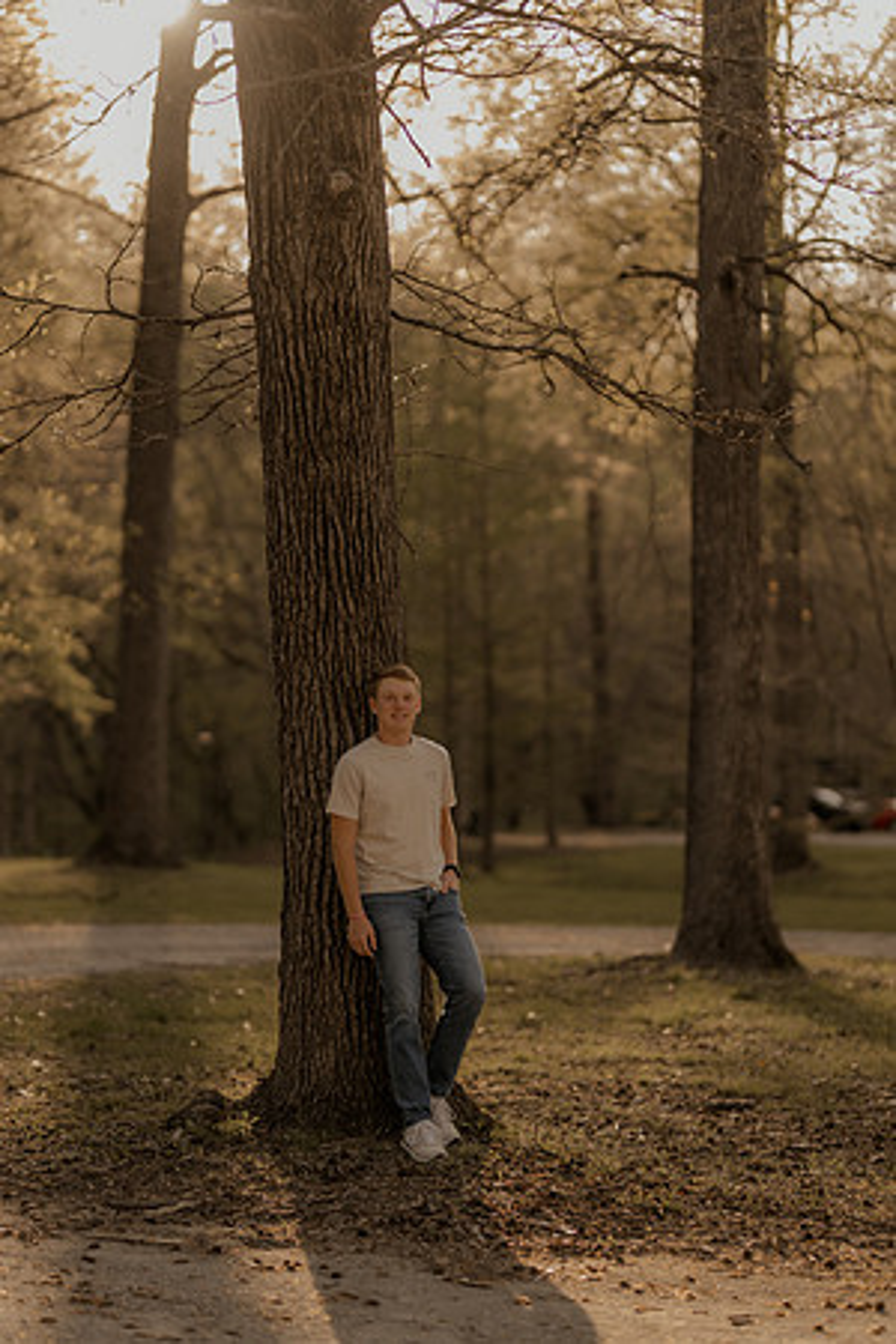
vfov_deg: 23.9
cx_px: 448
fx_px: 3173
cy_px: 672
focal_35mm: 85
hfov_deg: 16.1
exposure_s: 1/1600
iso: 250
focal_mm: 85
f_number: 1.6
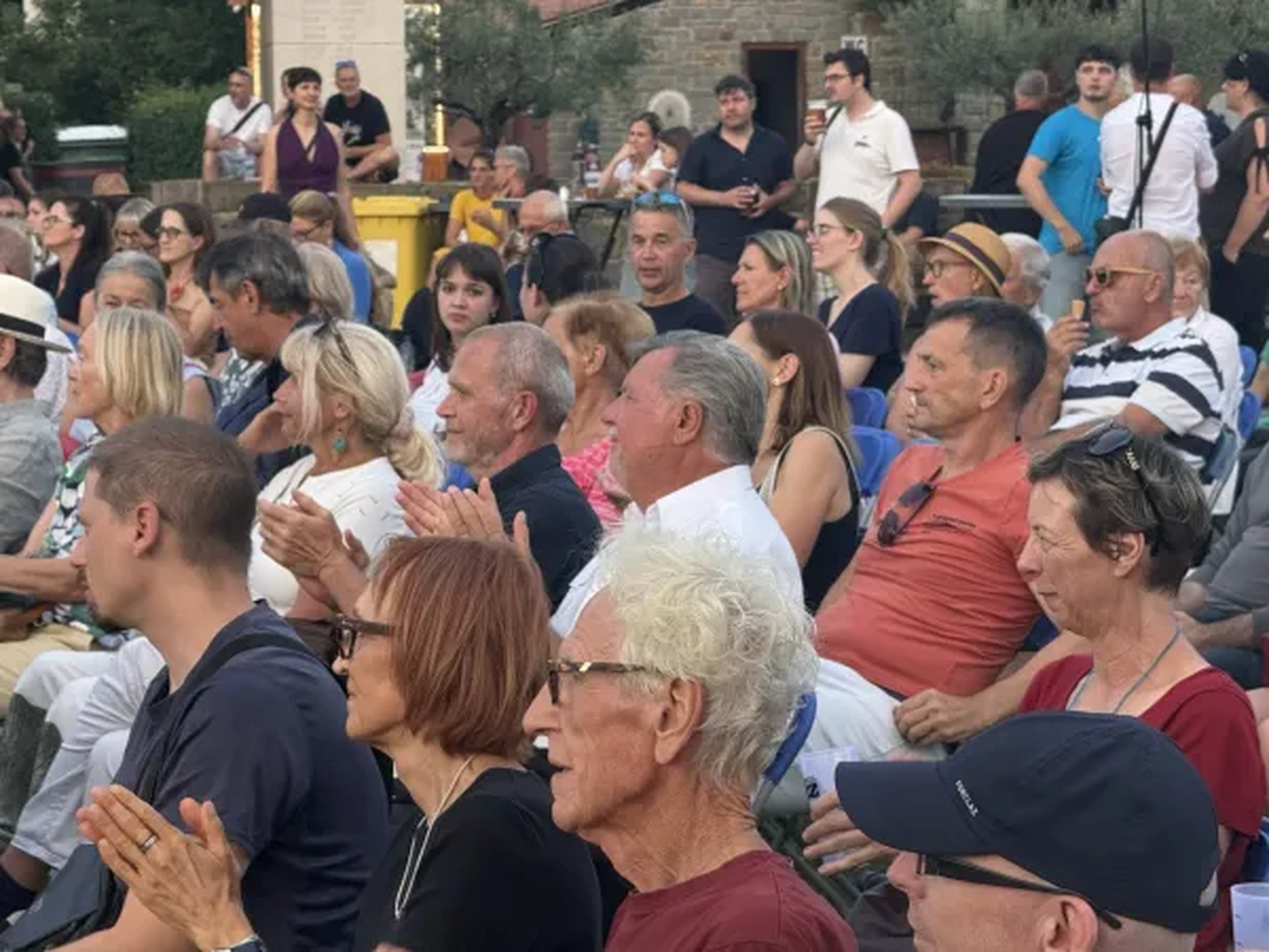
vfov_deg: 12.3
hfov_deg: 16.4
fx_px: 4399
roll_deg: +1.3
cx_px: 634
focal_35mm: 120
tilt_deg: -1.7
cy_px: 476
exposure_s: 1/99
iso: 125
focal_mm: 15.66
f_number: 2.8
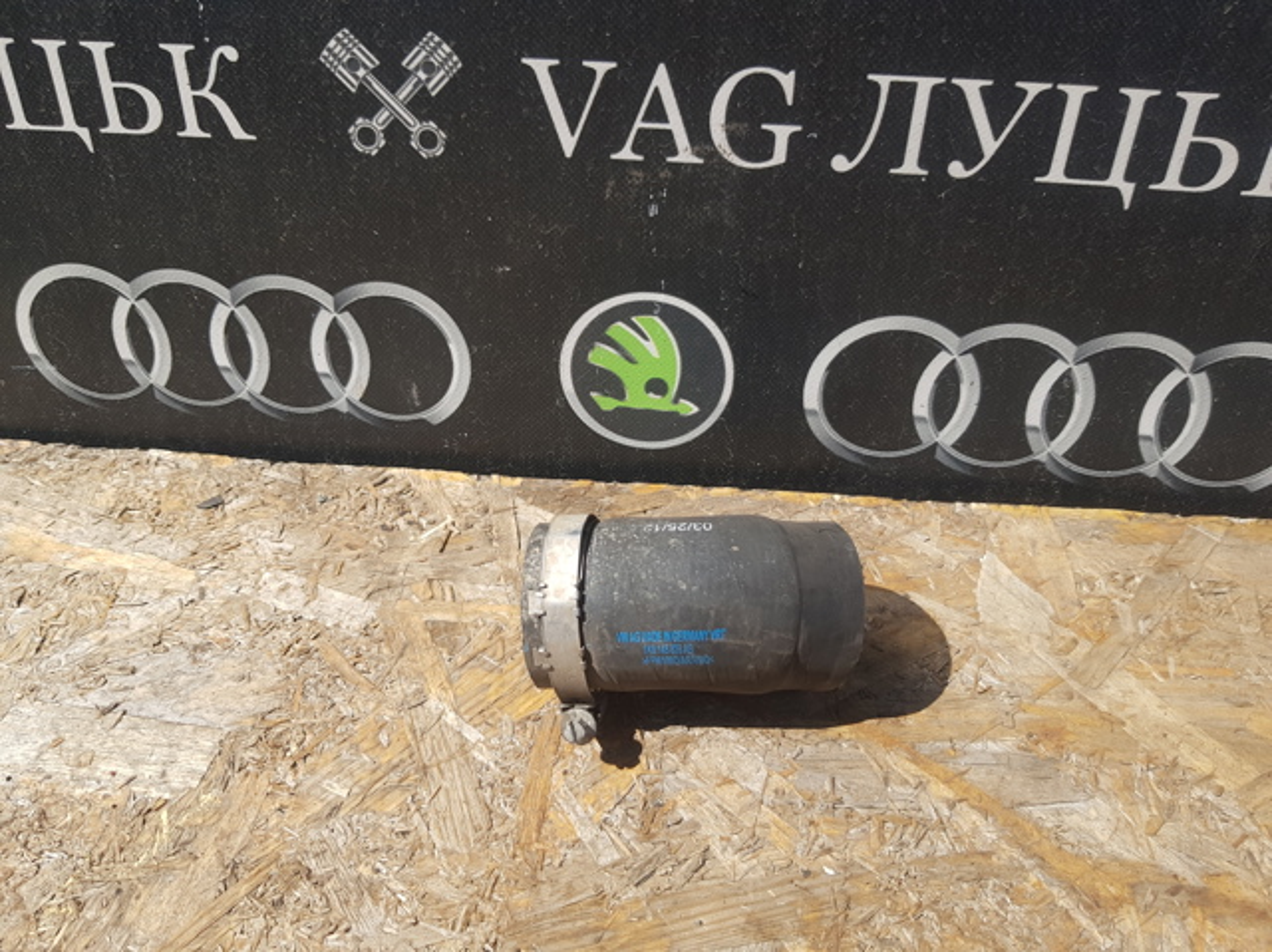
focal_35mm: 26
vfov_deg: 53.0
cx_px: 636
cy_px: 476
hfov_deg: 67.3
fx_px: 955
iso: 40
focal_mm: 4.2
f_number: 1.7
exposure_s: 1/1824
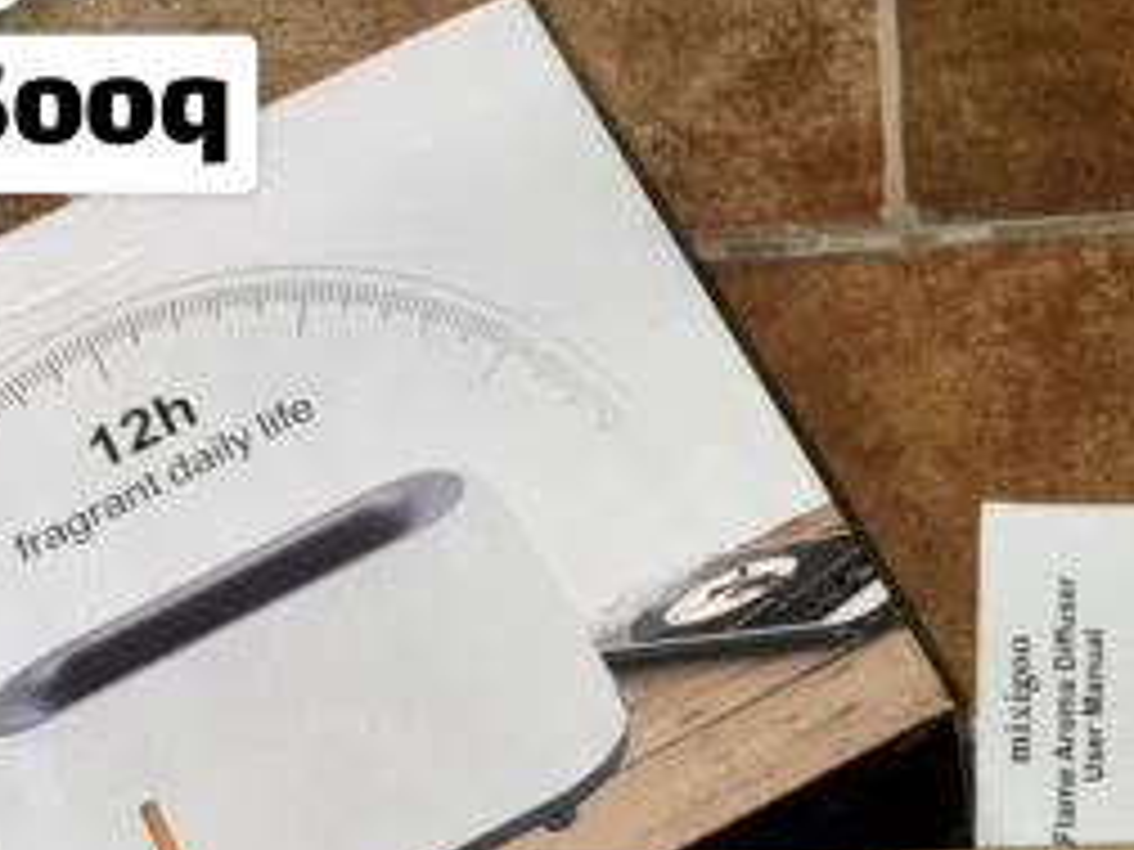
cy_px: 841
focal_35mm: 66
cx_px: 936
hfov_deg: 28.6
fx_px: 2162
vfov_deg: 21.5
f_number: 1.6
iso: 64
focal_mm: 5.96
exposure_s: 1/58
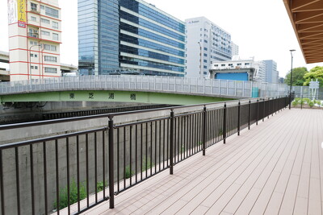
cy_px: 108
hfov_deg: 65.5
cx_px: 162
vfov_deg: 46.4
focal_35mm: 28
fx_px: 251
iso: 100
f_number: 4
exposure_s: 1/250
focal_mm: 28
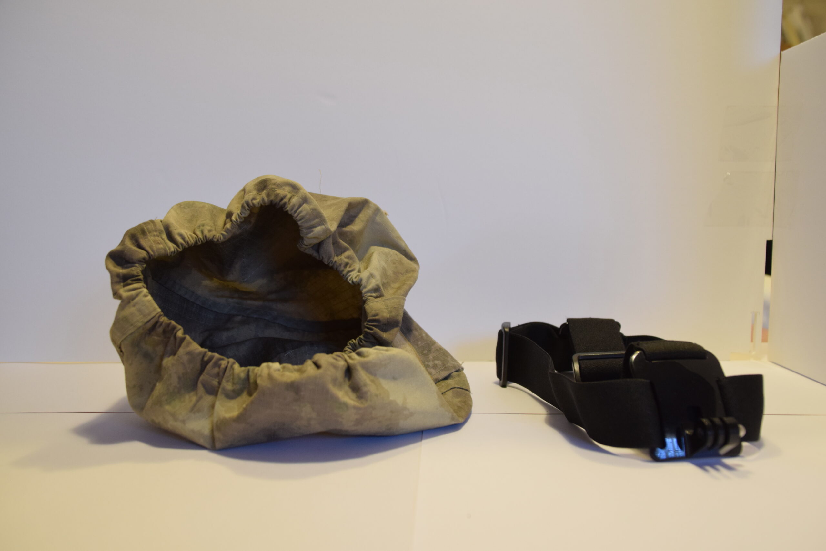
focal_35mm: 34
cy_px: 276
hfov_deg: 55.1
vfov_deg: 38.4
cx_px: 413
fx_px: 792
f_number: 3.8
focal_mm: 23
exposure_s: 1/50
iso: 800
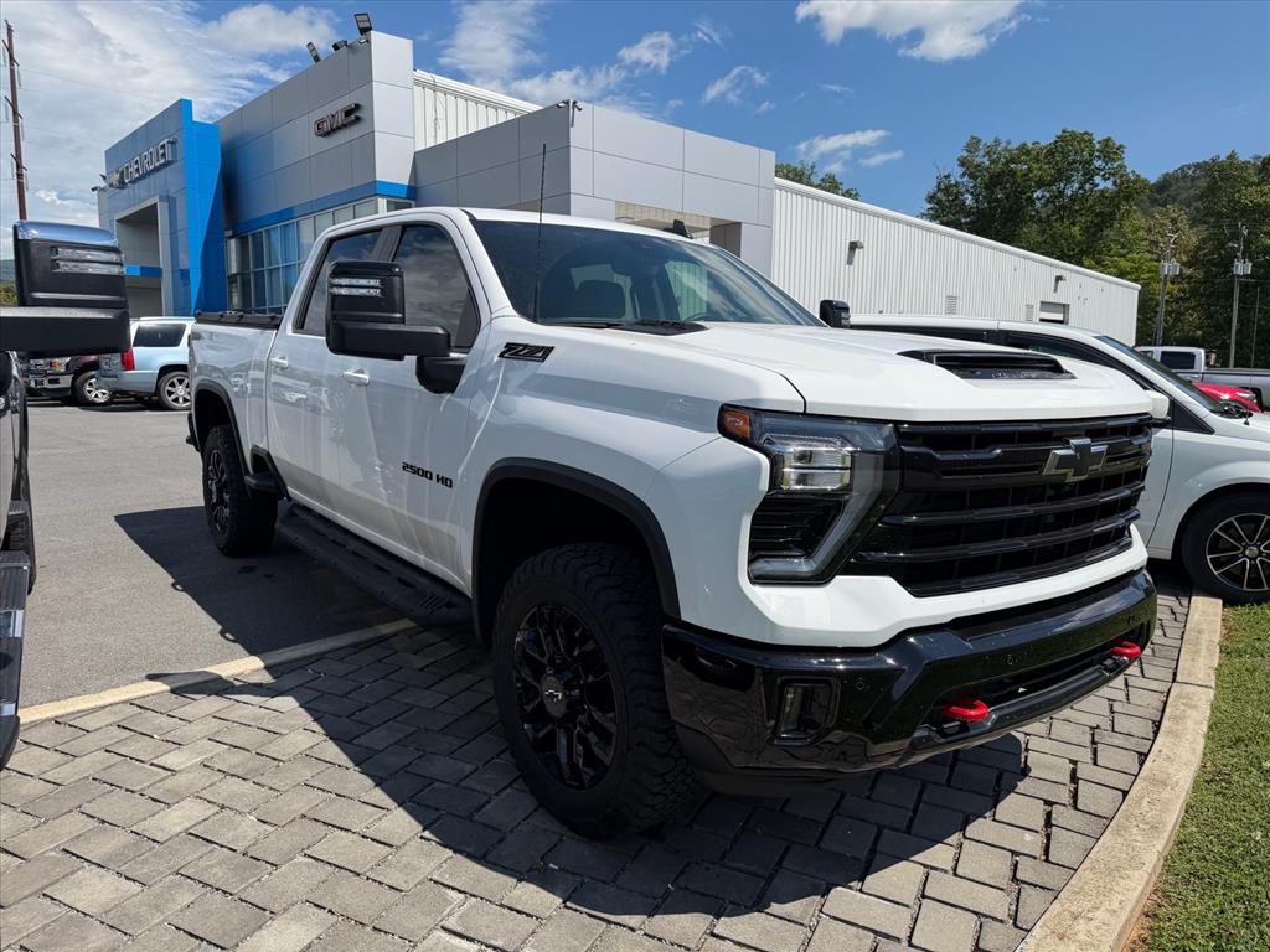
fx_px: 881
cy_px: 476
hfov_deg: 71.6
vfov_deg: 56.8
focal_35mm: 24
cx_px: 635
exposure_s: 1/5319
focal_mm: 6.76
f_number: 1.78
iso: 80
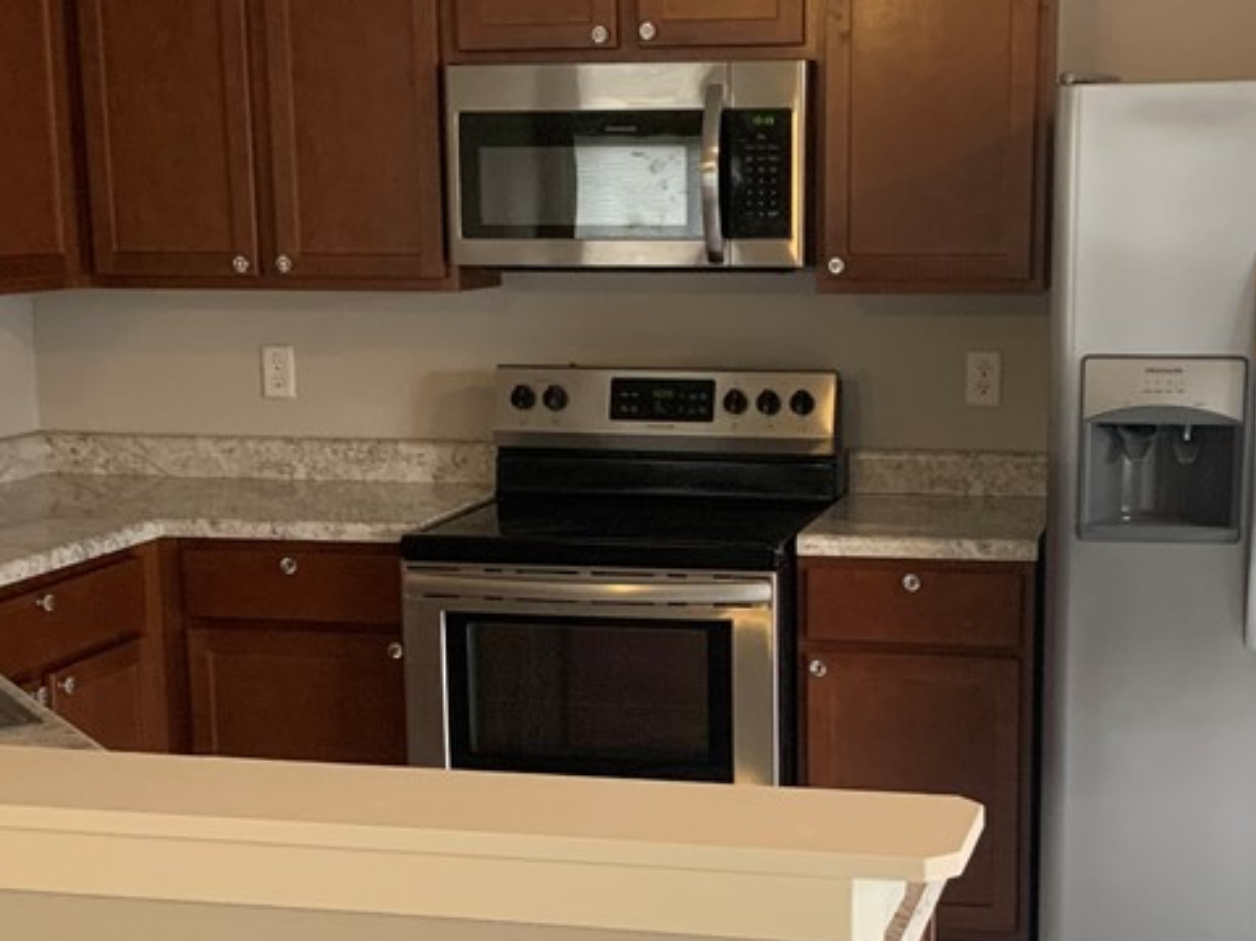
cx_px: 734
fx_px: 2249
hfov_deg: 31.1
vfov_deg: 23.5
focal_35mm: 62
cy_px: 616
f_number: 1.8
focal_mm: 3
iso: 125
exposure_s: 1/60
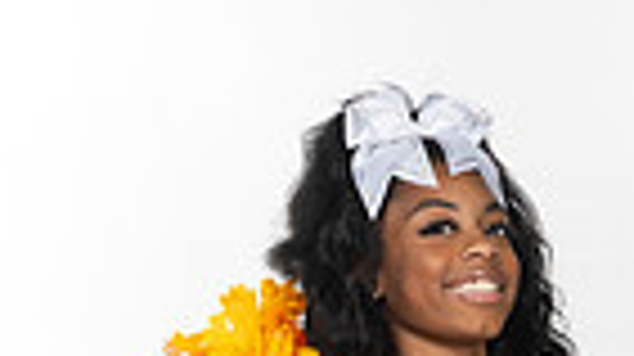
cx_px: 477
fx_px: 3090
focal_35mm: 184
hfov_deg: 11.7
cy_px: 964
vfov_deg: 6.2
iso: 800
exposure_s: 1/320
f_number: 7.1
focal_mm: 55
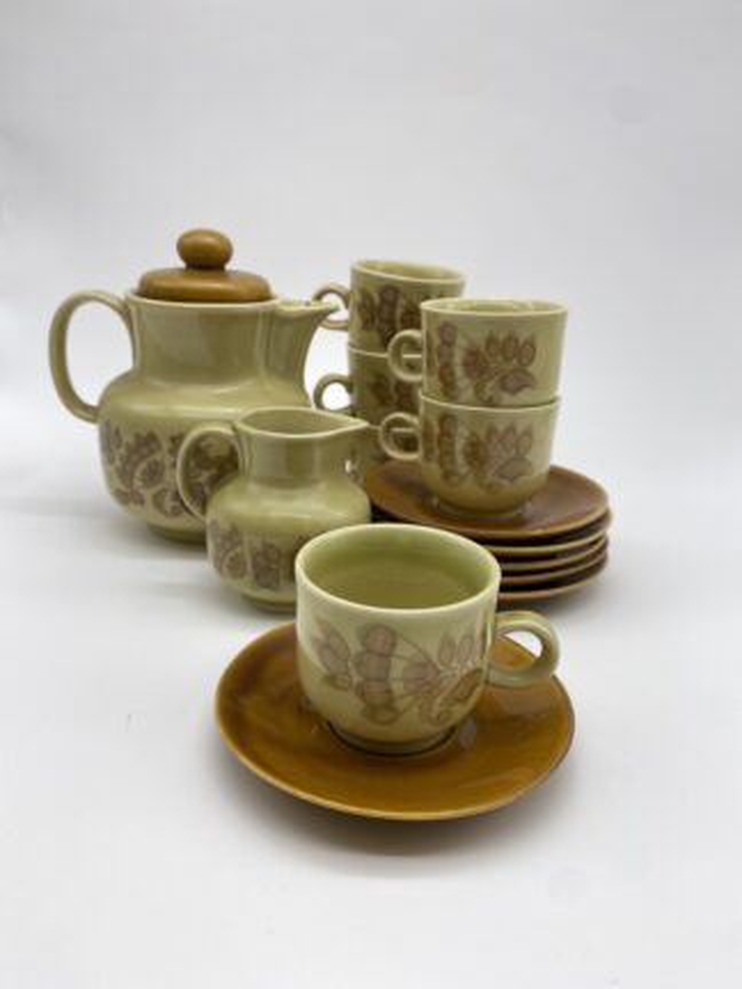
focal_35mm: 26
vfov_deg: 67.3
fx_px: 743
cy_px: 494
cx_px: 371
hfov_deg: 53.1
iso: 32
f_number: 1.8
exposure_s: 1/319
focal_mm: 4.25
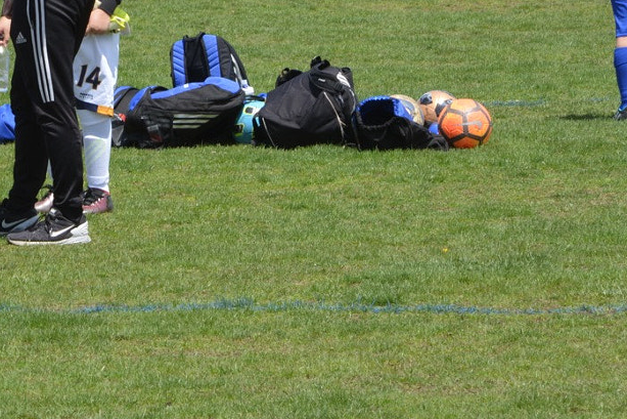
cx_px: -60
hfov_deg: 3.9
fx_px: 9093
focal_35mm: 522
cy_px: -116
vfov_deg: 2.6
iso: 320
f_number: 22
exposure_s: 1/80
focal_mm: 200
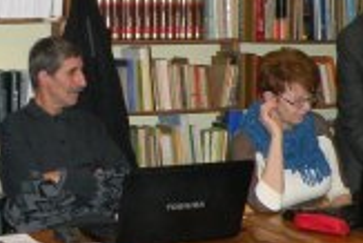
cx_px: 51
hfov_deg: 19.2
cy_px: 113
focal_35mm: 105
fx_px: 1060
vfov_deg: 13.1
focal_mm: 5.8
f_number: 3.2
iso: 162
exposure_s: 1/60
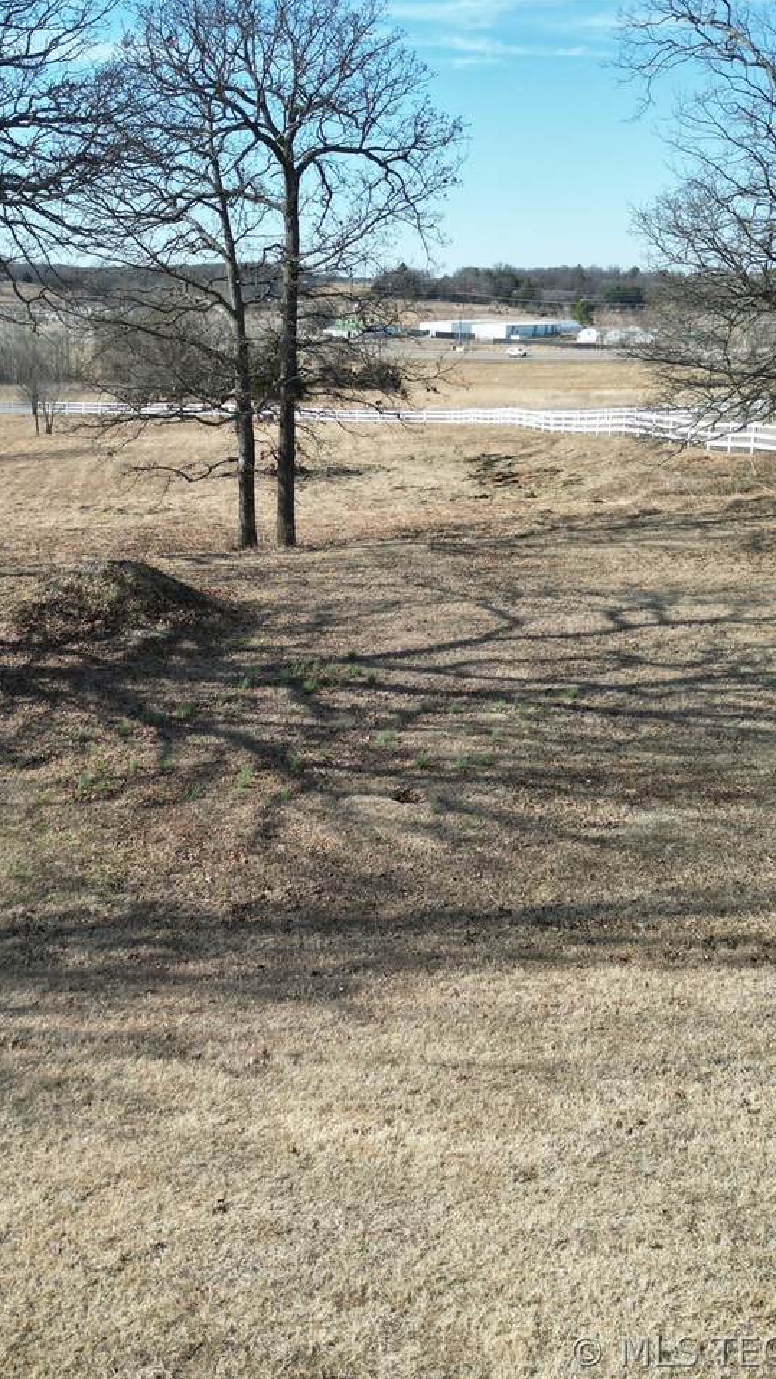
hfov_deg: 33.5
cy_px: 691
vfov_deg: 56.6
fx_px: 1280
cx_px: 267
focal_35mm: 35
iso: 120
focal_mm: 6.72
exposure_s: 1/2000
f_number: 1.7
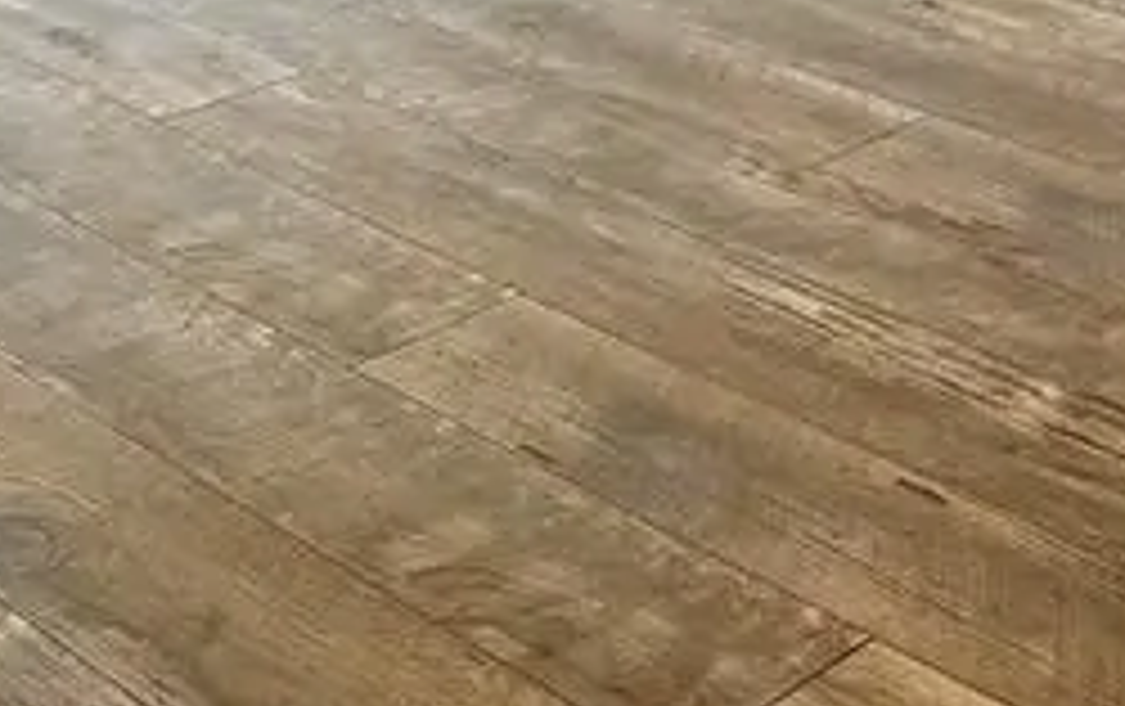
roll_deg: -1.0
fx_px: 2395
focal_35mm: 78
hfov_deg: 25.6
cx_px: 112
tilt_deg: -0.6
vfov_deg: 13.9
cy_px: -764
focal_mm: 6.76
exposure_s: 1/120
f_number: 1.78
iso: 200
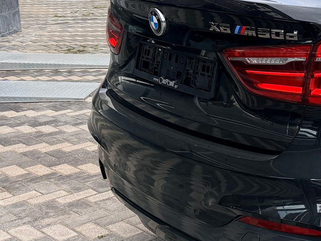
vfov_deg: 22.1
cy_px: 65
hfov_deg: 25.4
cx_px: 417
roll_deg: -1.0
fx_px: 612
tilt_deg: -11.0
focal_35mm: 66
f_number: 1.78
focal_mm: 6.76
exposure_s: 1/280
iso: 100
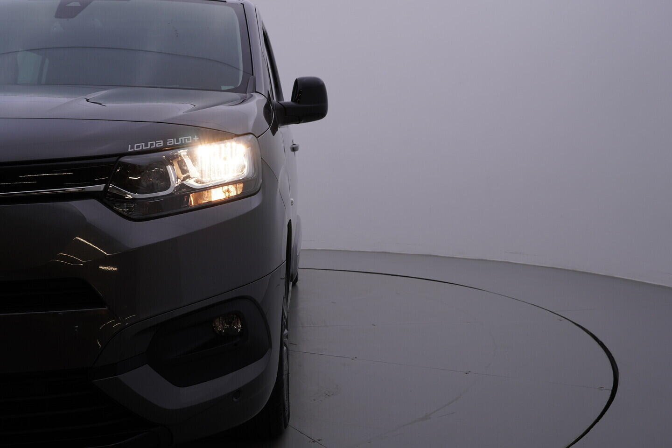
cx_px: 336
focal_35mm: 36
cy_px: 224
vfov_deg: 36.9
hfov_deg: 53.1
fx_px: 672
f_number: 5.6
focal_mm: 24
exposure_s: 1/125
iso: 125
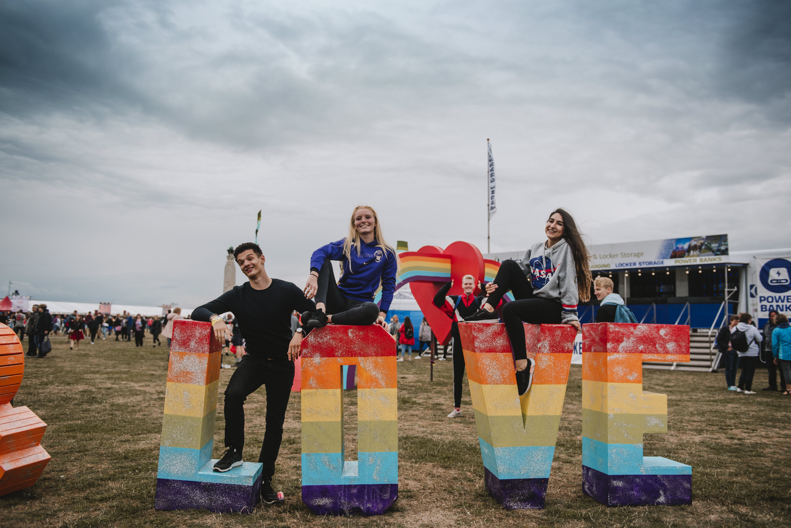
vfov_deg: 42.4
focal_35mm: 31
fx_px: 681
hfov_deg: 60.3
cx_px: 396
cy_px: 264
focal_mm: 31
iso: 320
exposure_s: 1/4000
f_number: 3.2
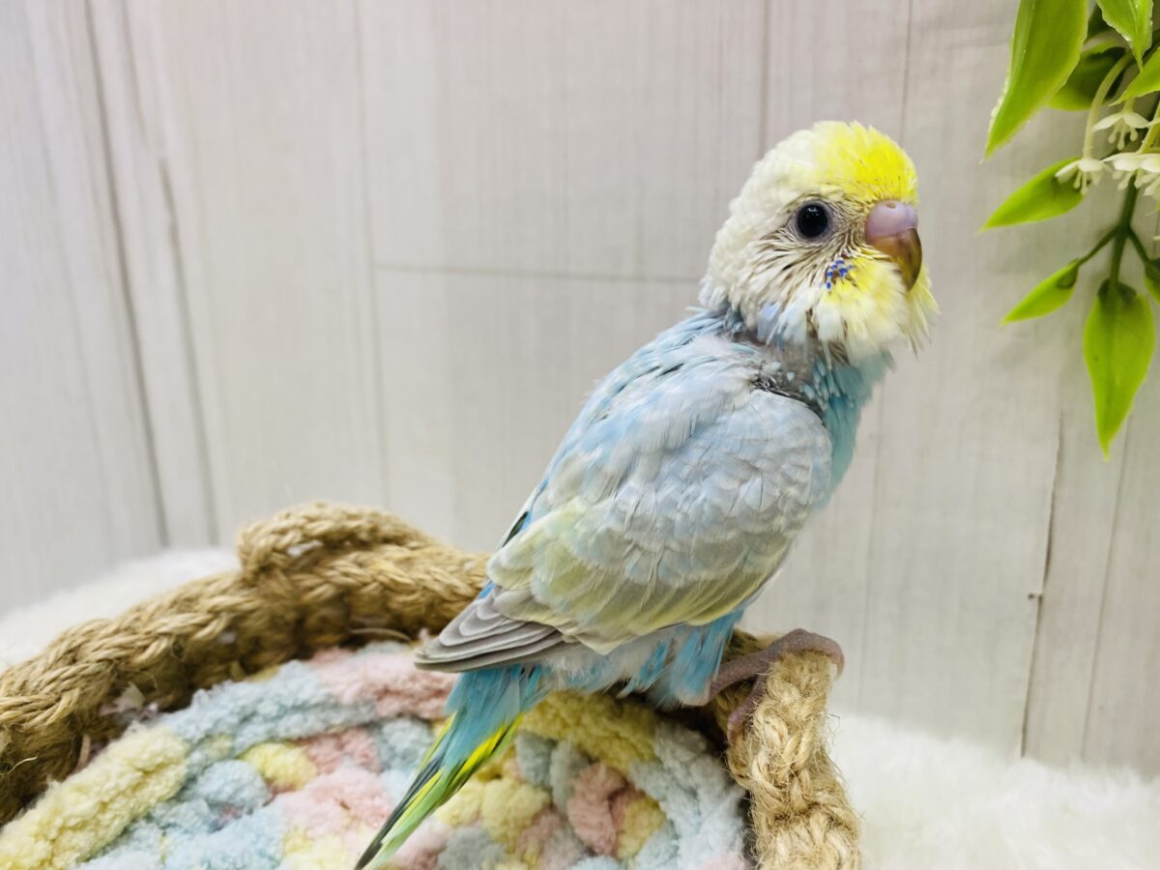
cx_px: 580
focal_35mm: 25
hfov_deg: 69.4
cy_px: 435
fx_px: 838
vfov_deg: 54.9
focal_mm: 4.25
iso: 100
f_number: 1.8
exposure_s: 1/100
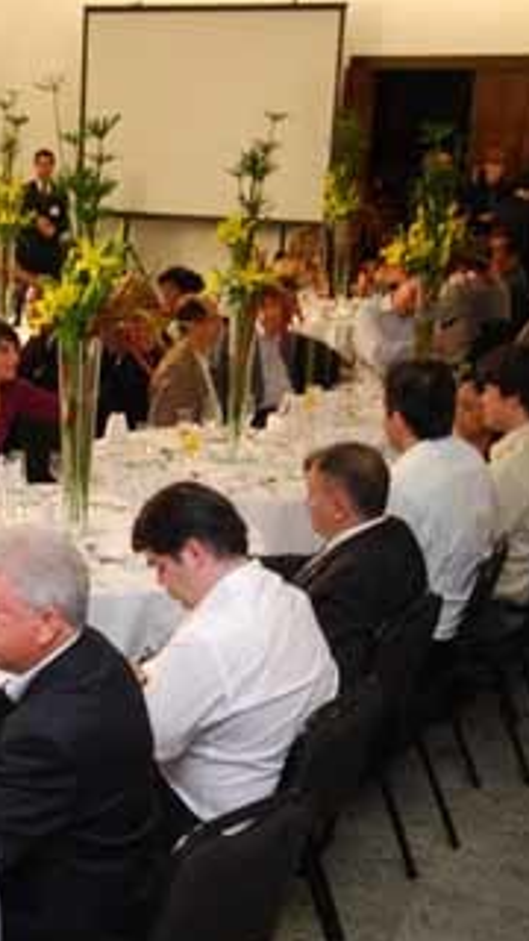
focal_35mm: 59
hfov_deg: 19.8
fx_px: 1471
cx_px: 12
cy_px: 481
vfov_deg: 35.4
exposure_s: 1/40
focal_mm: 24
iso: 800
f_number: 4
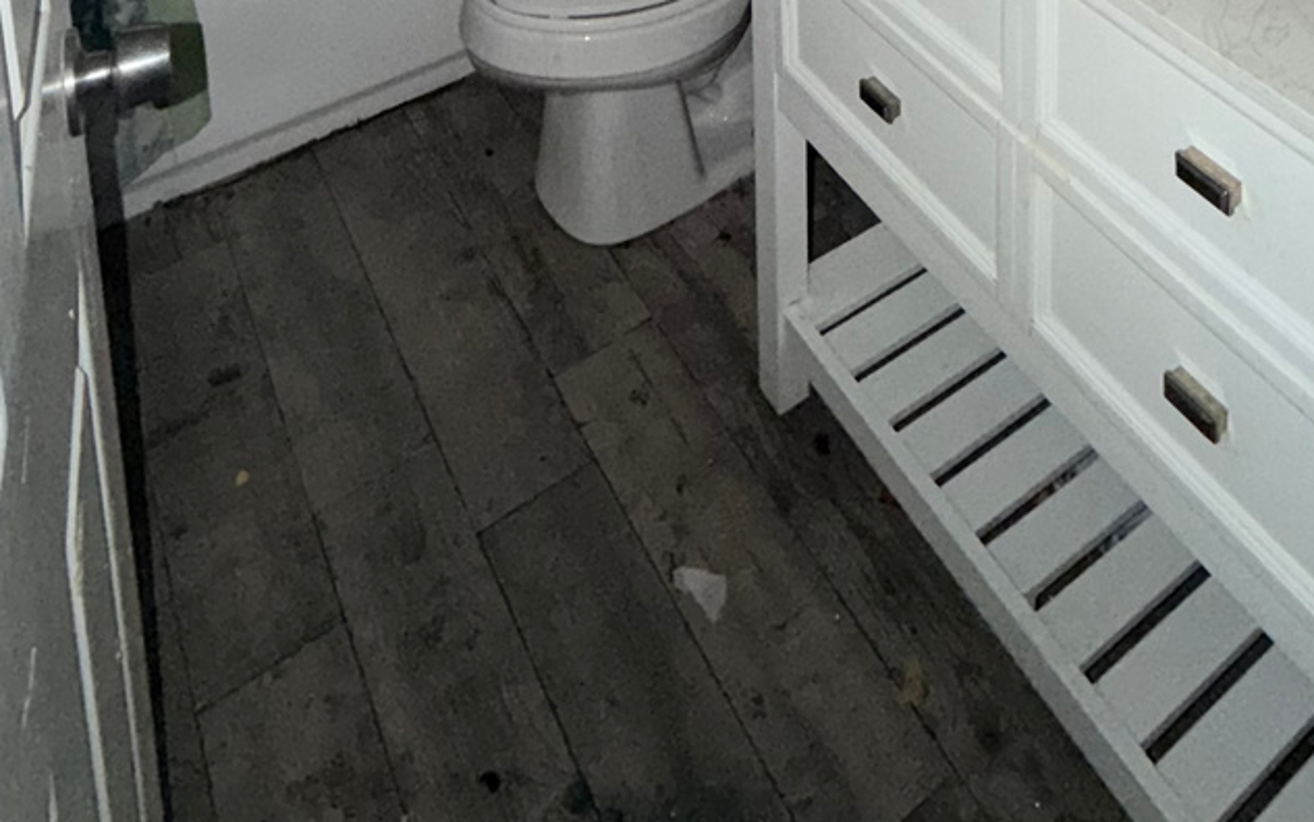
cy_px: -612
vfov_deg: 22.6
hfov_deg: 53.7
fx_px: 1290
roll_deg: +1.1
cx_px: 764
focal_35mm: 36
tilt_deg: -8.4
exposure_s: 1/30
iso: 125
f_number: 2.2
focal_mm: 2.22
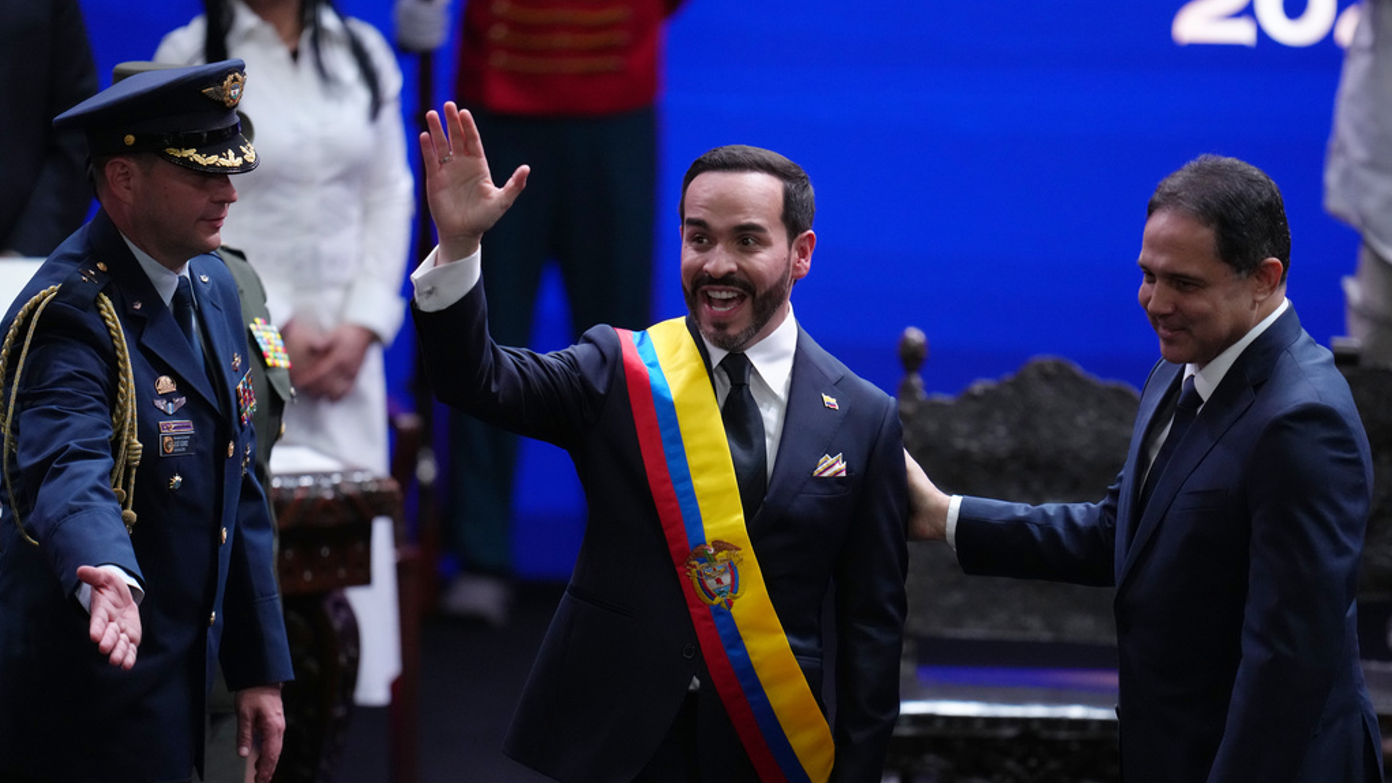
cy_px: 428
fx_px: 15500
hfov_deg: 5.1
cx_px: 695
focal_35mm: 420
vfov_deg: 2.9
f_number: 2.8
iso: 4000
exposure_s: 1/640
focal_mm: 400
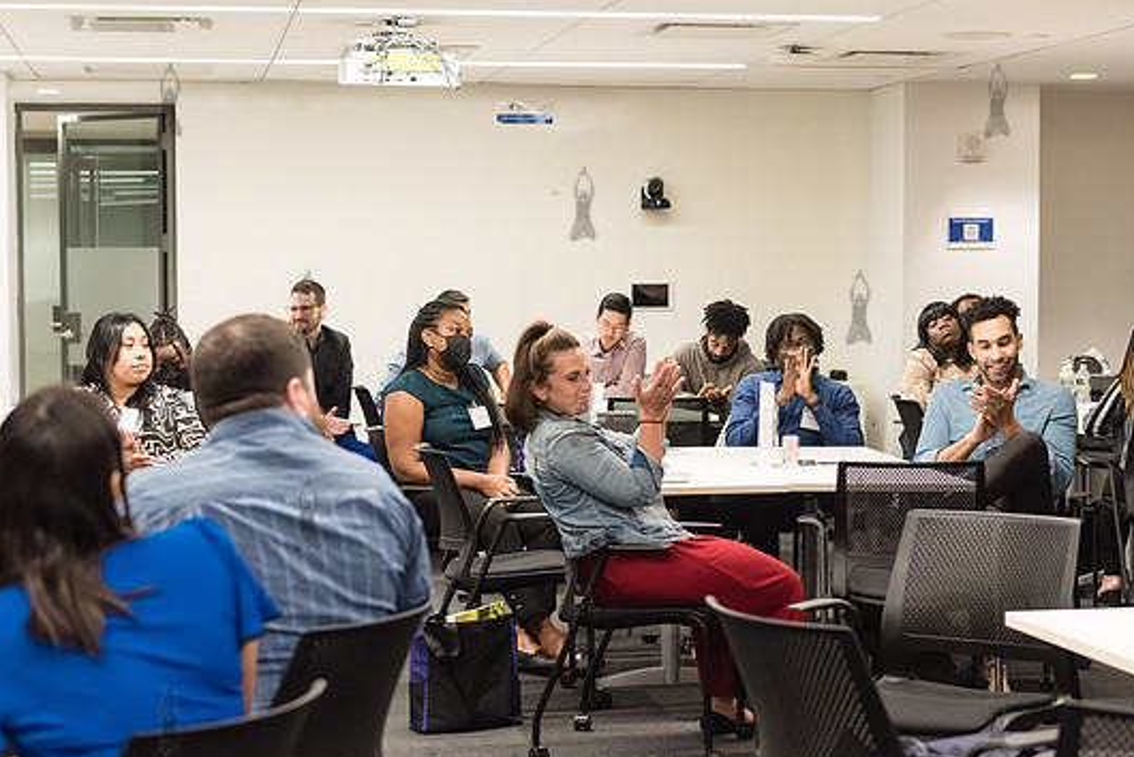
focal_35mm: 78
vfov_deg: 17.5
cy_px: 410
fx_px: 2458
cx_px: 582
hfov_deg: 26.0
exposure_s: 1/250
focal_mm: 70
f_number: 4
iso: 2500
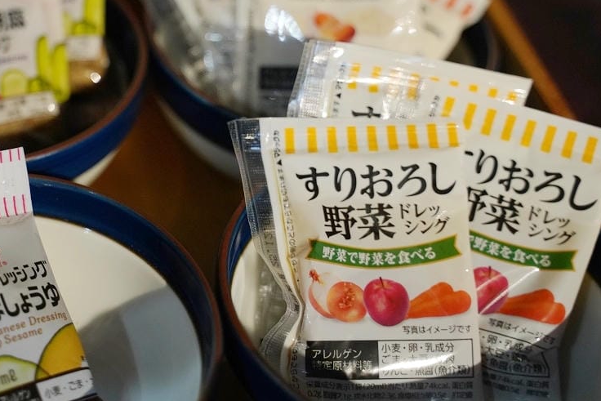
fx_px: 1469
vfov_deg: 15.5
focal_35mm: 88
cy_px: 102
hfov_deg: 22.9
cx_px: 140
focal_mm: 54
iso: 1600
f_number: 2.8
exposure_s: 1/160
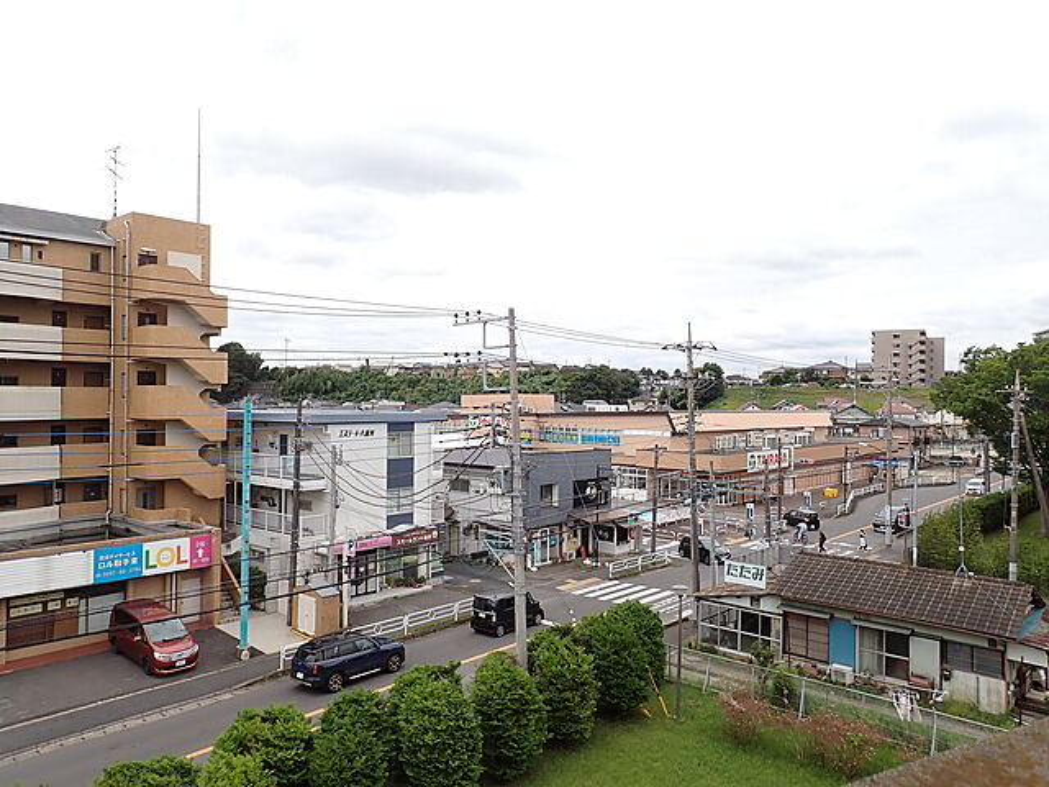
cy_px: 394
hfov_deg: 69.4
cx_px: 524
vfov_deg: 54.9
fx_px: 758
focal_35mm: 25
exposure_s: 1/800
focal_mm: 4.5
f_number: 2.8
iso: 100
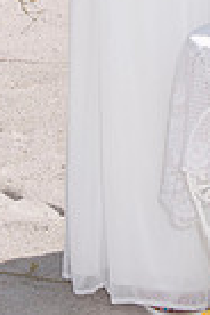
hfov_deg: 6.3
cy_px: -68
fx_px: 1881
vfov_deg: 9.4
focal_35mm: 215
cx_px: 257
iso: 100
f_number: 13
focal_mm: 44
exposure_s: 1/250
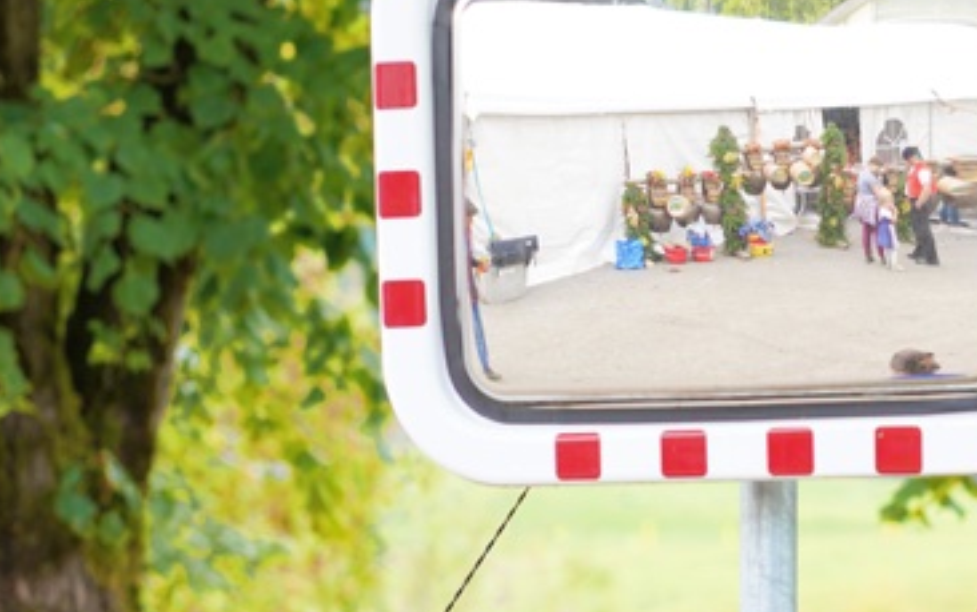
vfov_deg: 6.2
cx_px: 809
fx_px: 5673
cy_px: 214
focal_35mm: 213
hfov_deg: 9.8
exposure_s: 1/125
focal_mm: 85
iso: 100
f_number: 3.2
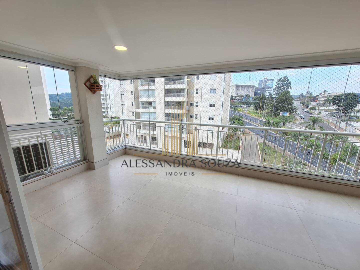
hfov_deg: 106.2
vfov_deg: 89.9
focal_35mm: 13
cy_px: 135
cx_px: 180
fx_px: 135
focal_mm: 1.74
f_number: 2.2
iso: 40
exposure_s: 1/120
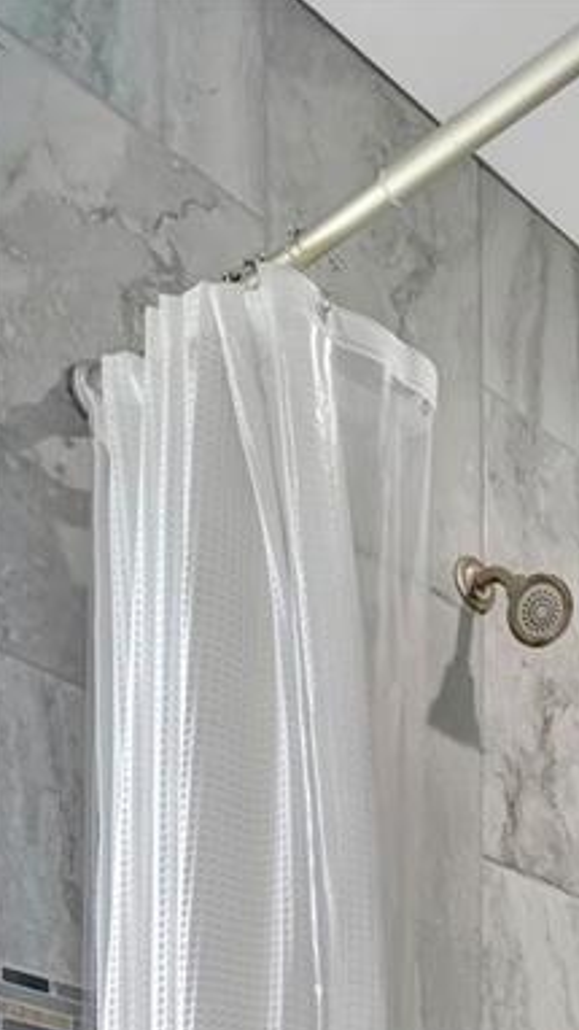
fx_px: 1528
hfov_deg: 18.7
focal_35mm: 56
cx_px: 889
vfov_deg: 25.7
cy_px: 1610
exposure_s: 1/6
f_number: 8
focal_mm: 17
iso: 500
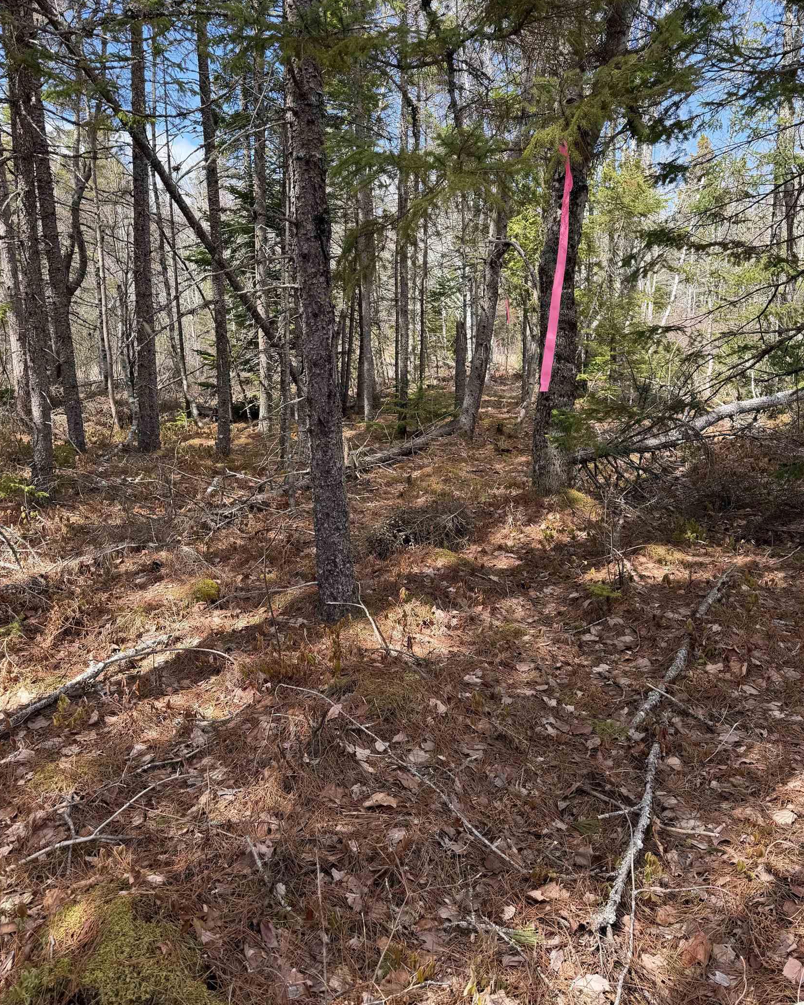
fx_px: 773
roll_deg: +2.3
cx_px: 412
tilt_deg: -10.7
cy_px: 471
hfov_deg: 54.9
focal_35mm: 26
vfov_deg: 66.0
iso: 80
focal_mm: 6.76
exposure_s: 1/909
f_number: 1.78
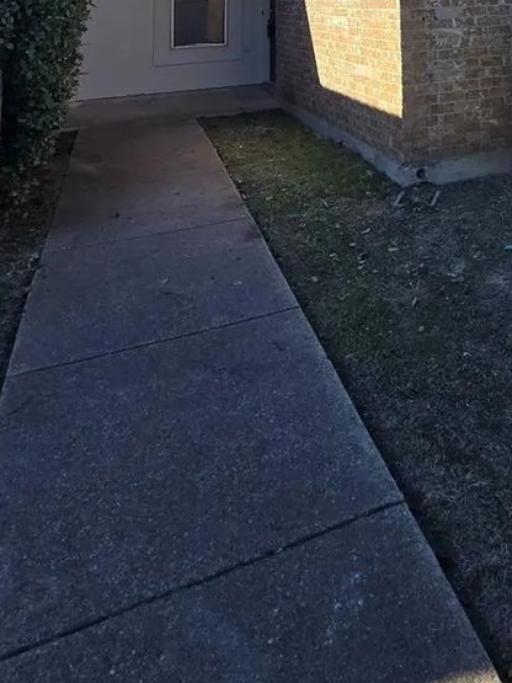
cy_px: -98
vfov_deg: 42.2
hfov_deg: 40.7
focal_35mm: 32
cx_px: 464
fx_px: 631
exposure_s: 1/1245
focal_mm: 2.2
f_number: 2.2
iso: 50
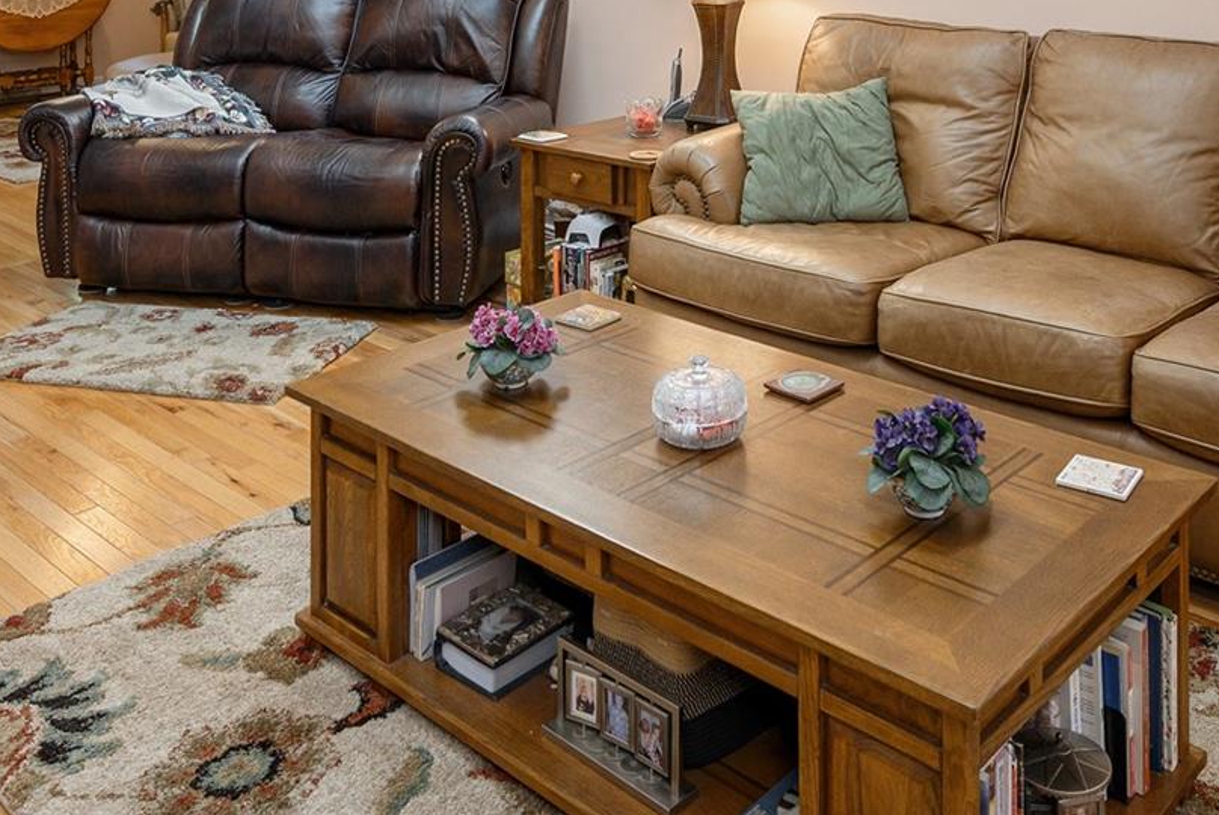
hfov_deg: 50.4
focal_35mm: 38
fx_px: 1288
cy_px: -109
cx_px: 711
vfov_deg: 30.8
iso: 320
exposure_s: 1/80
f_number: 7.1
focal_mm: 15
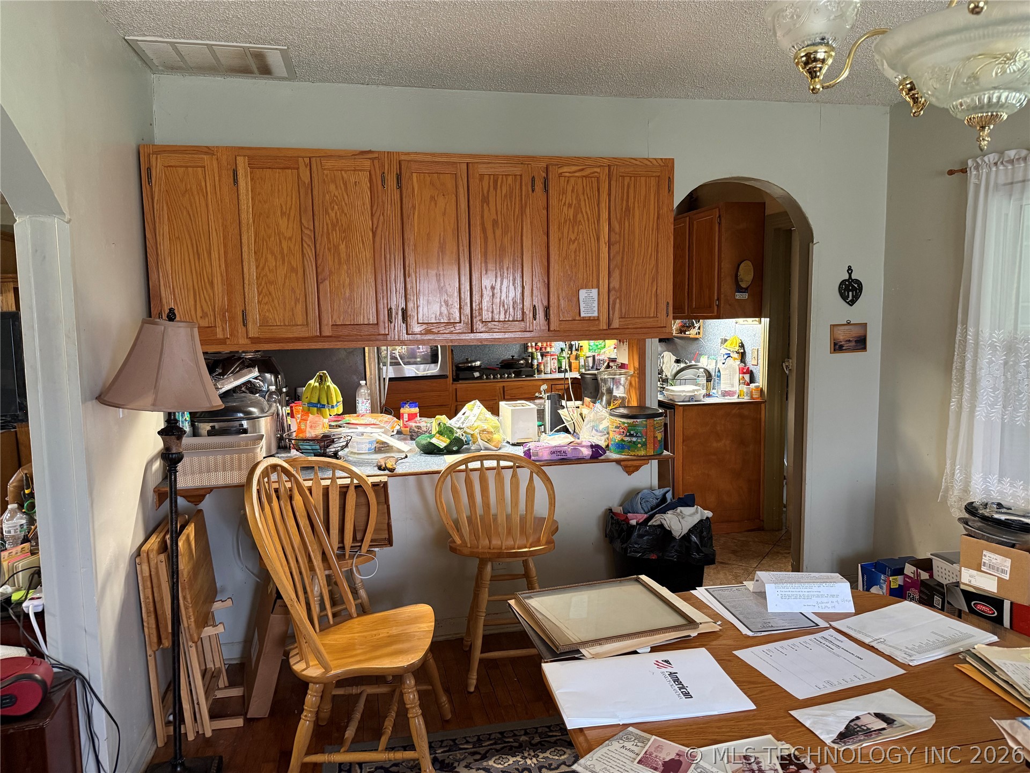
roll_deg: +1.1
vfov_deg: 56.8
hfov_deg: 71.6
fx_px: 714
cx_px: 515
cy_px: 386
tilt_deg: -5.5
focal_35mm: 24
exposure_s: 1/60
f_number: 1.78
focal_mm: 6.76
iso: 320
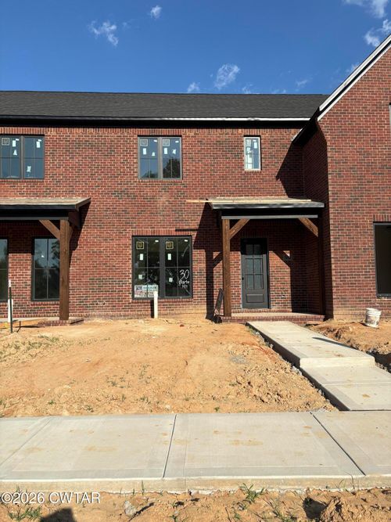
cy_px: 261
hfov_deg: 53.0
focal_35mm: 26
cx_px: 196
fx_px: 392
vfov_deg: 67.3
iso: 50
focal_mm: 5.96
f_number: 1.6
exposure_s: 1/3831
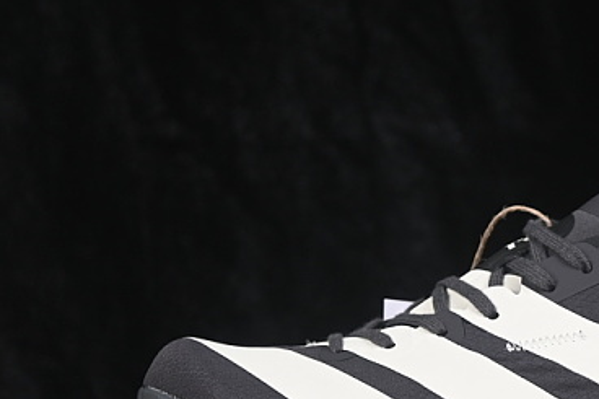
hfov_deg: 12.5
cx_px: 586
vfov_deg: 8.4
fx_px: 2711
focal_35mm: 163
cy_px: 315
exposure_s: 1/60
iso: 160
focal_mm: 50
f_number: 6.3
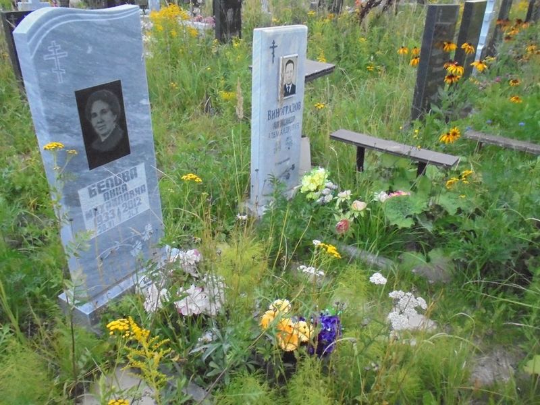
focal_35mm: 29
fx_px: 452
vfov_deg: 48.2
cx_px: 270
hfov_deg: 61.7
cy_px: 202
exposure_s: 1/125
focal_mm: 5.3
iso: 800
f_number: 3.7
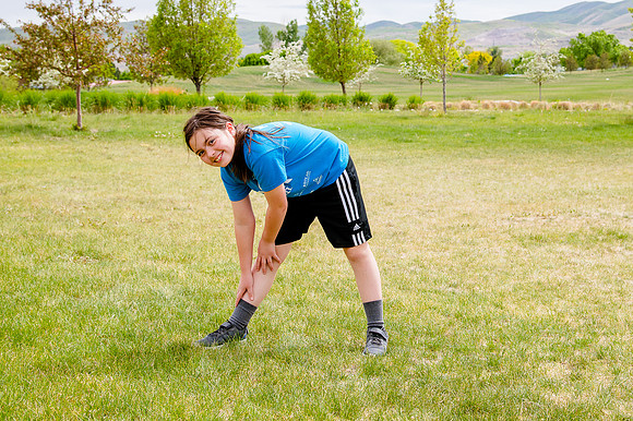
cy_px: 143
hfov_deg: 31.7
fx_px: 1112
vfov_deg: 21.4
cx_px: 383
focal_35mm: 63
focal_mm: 44
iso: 200
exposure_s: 1/640
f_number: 6.3
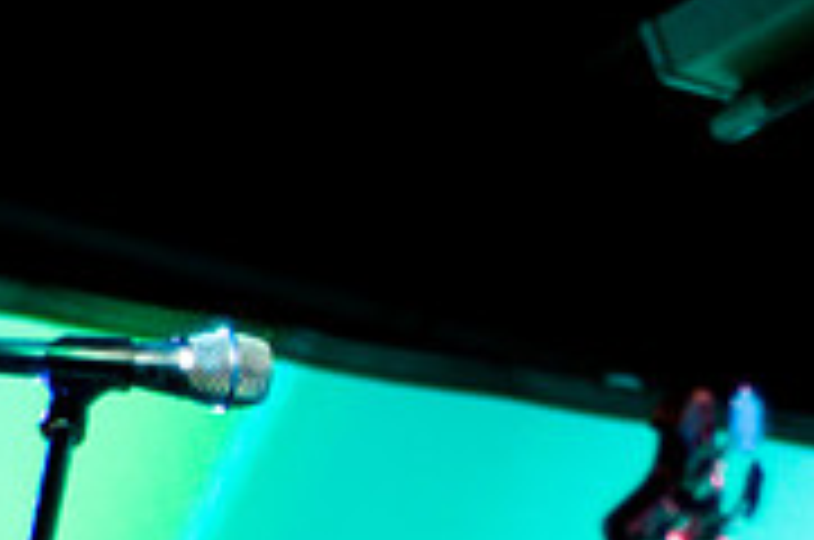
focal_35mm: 240
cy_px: 736
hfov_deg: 8.6
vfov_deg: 5.7
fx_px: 5417
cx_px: 378
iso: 1000
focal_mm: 50
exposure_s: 1/200
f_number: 1.8
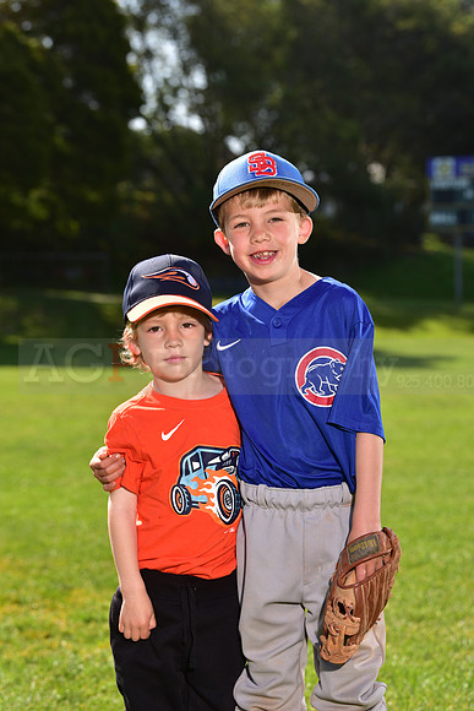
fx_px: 1974
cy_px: 356
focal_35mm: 100
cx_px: 237
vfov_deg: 20.4
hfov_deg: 13.7
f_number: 5.6
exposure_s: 1/250
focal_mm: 100
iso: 80
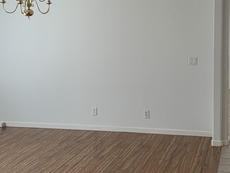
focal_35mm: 81
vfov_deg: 18.1
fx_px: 538
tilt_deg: -2.4
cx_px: 121
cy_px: 46
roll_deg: -0.7
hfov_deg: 24.1
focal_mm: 4.25
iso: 32
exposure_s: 1/121
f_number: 1.8
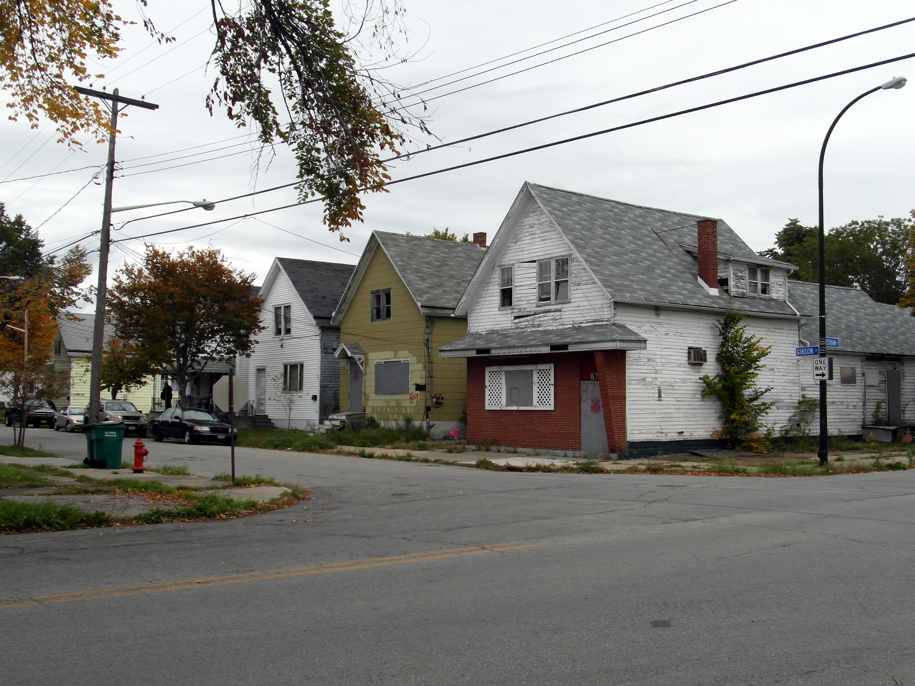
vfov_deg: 35.1
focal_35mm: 41
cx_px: 458
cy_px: 343
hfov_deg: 45.8
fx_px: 1084
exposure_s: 1/125
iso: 80
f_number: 5.2
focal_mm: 6.8
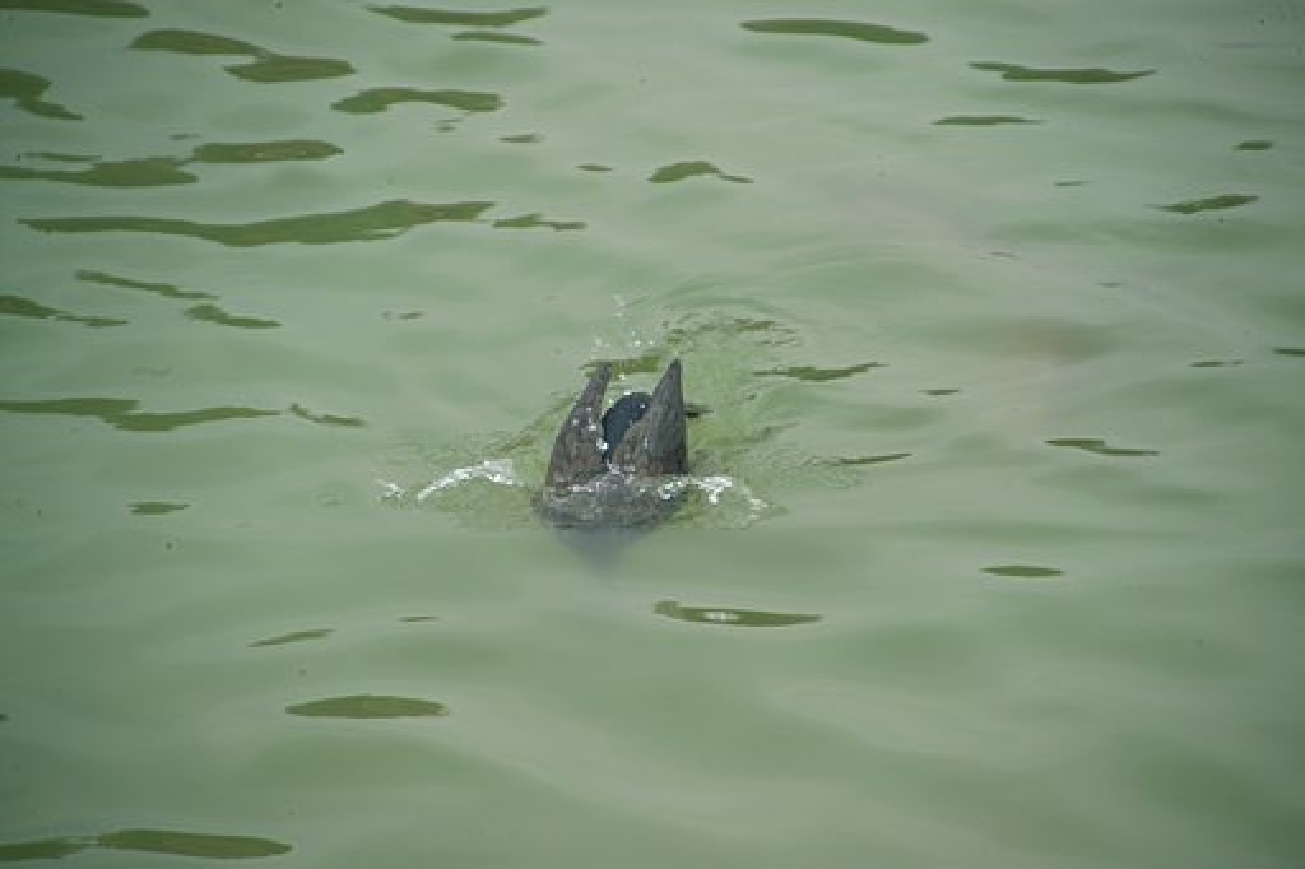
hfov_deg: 11.4
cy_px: 434
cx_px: 652
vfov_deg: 7.6
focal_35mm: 180
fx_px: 6523
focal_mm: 180
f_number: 6
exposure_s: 1/250
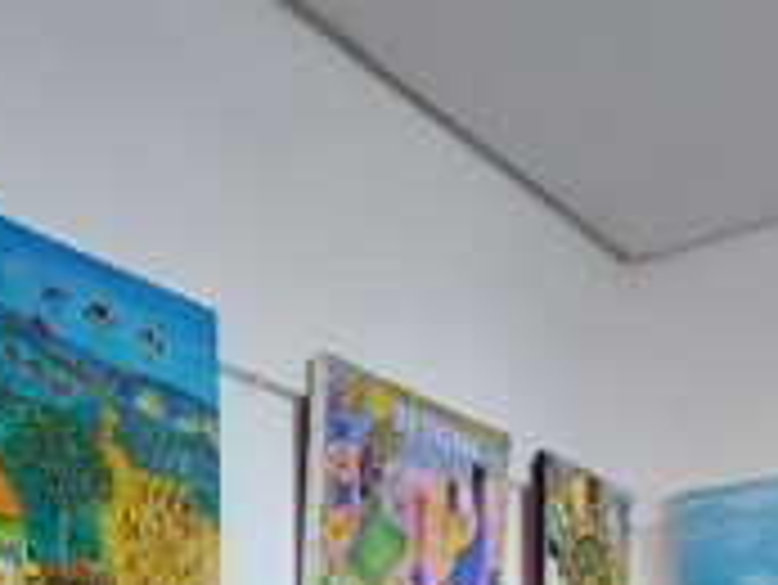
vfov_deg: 22.6
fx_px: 1215
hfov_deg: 26.1
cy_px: 855
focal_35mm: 54
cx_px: -391
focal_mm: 1.74
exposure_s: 1/60
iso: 200
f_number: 2.2
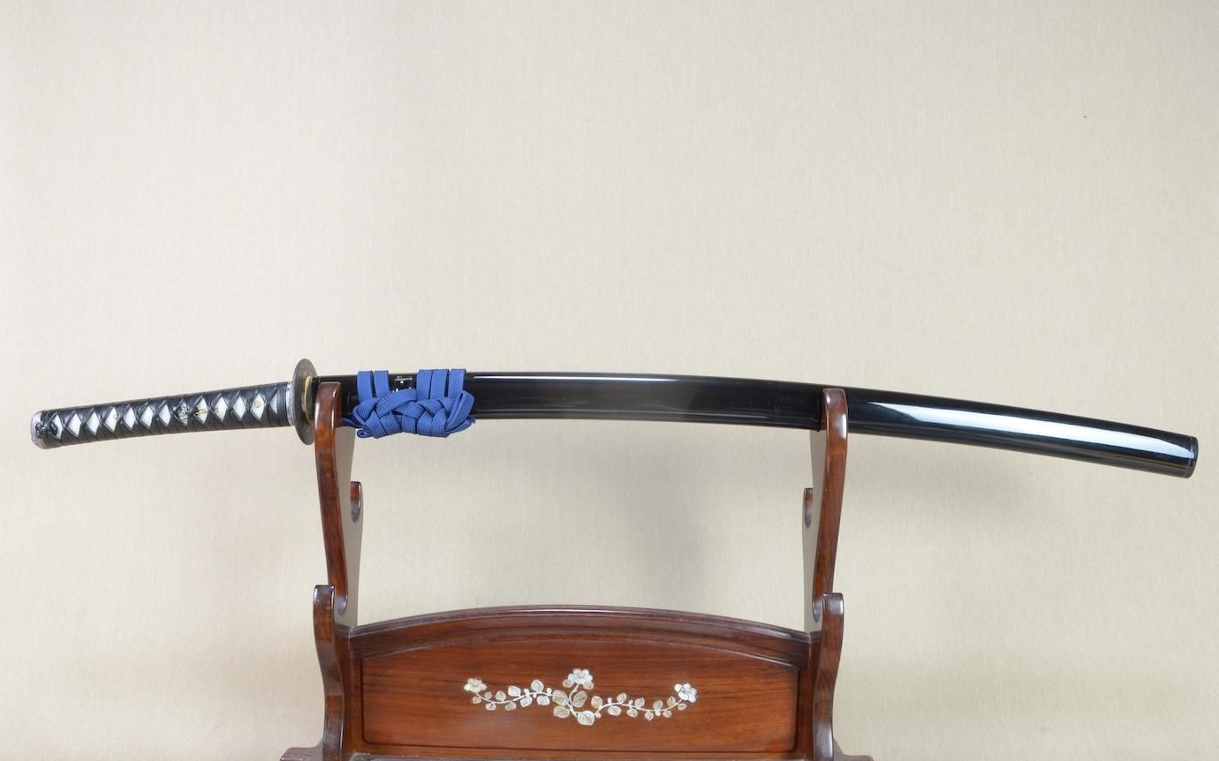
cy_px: 392
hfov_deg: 61.2
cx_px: 615
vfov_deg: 40.6
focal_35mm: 31
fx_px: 1030
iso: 400
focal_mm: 20
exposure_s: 1/1.6
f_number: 11
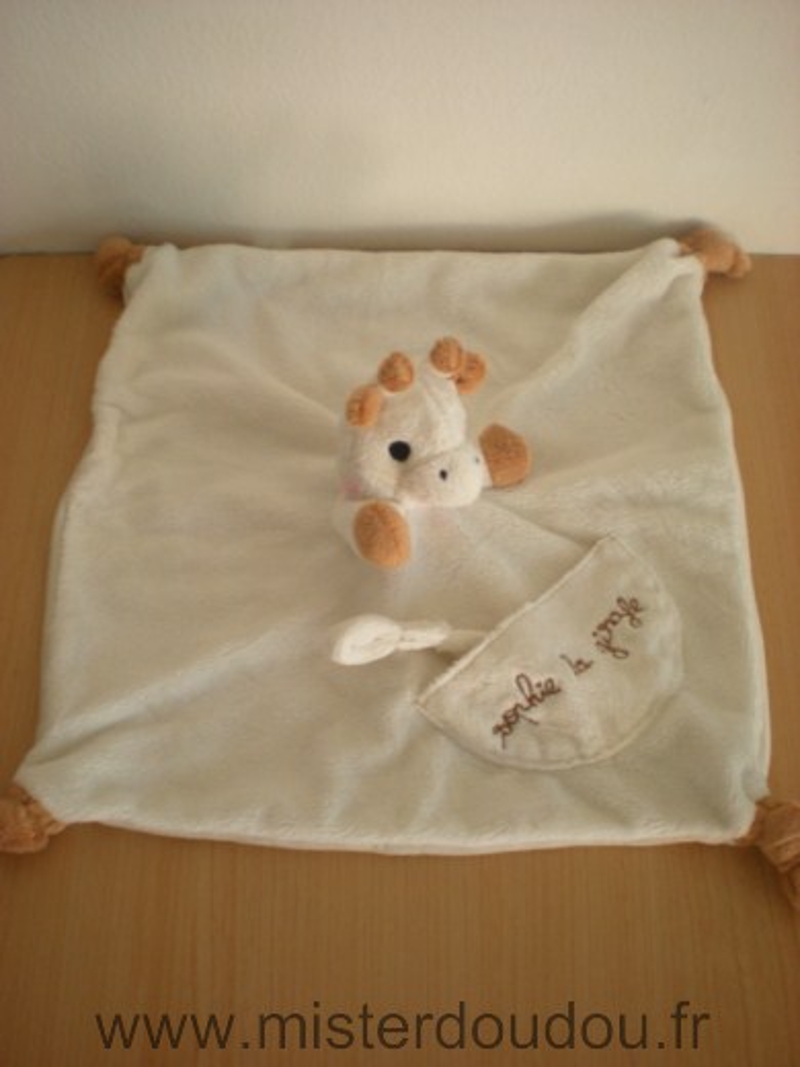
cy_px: 534
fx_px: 1171
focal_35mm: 38
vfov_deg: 49.0
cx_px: 400
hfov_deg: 37.7
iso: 139
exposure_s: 1/48.6
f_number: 3.1
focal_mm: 6.3
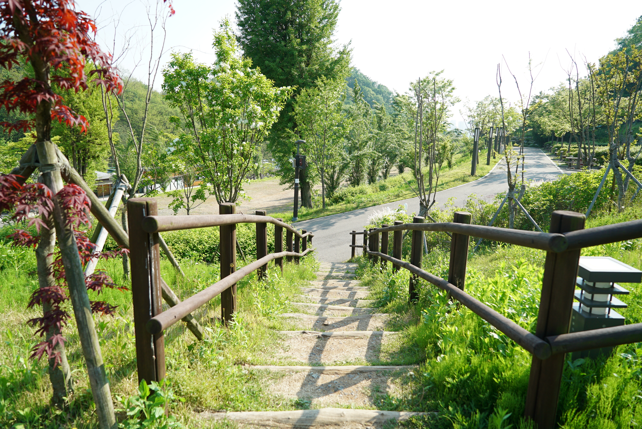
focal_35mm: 24
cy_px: 214
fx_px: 428
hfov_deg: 73.7
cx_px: 321
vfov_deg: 53.2
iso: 200
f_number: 4.5
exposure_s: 1/640
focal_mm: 24
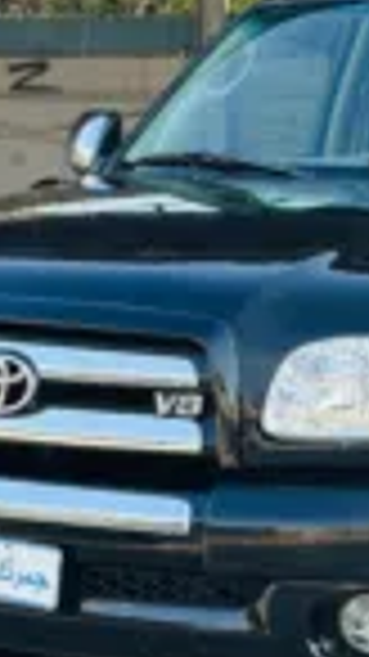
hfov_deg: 8.4
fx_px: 2490
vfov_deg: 15.0
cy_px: 274
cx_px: 396
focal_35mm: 143
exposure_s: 1/415
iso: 80
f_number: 1.78
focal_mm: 6.86
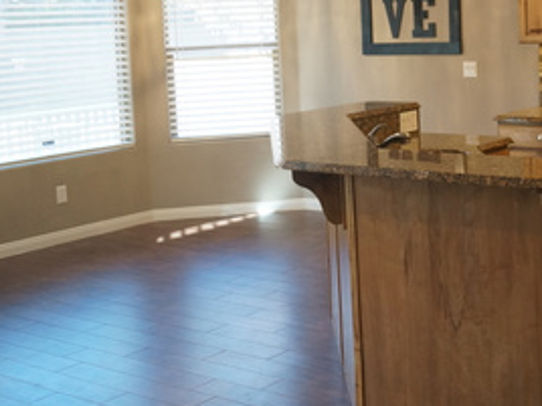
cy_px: 84
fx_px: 971
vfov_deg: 23.3
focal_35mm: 62
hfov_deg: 29.4
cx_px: 528
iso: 640
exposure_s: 1/60
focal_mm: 18
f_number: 4
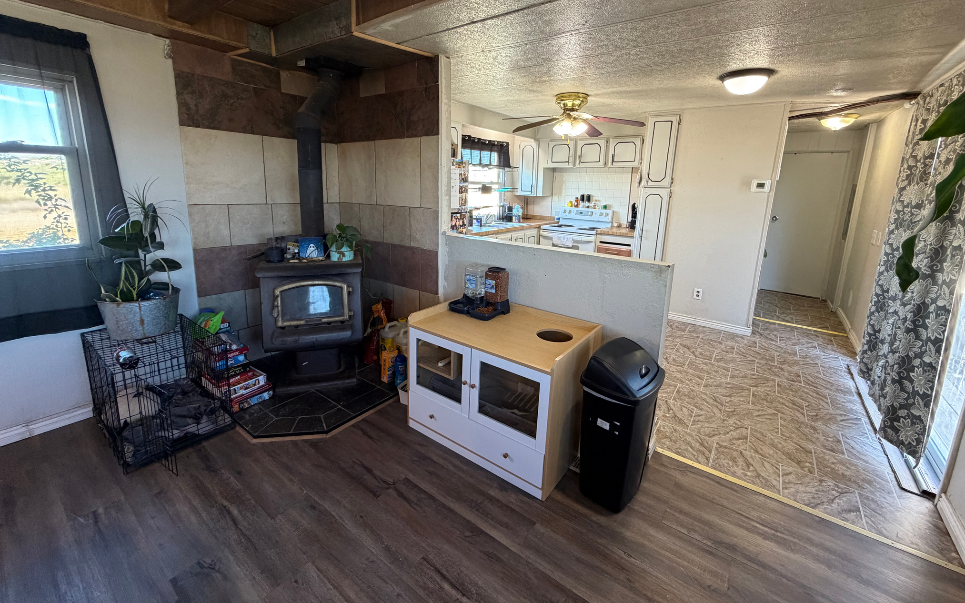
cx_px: 484
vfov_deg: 74.4
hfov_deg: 101.5
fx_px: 394
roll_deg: -2.0
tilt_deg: -11.0
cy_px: 259
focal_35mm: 15
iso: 320
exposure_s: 1/60
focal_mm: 2.22
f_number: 2.2
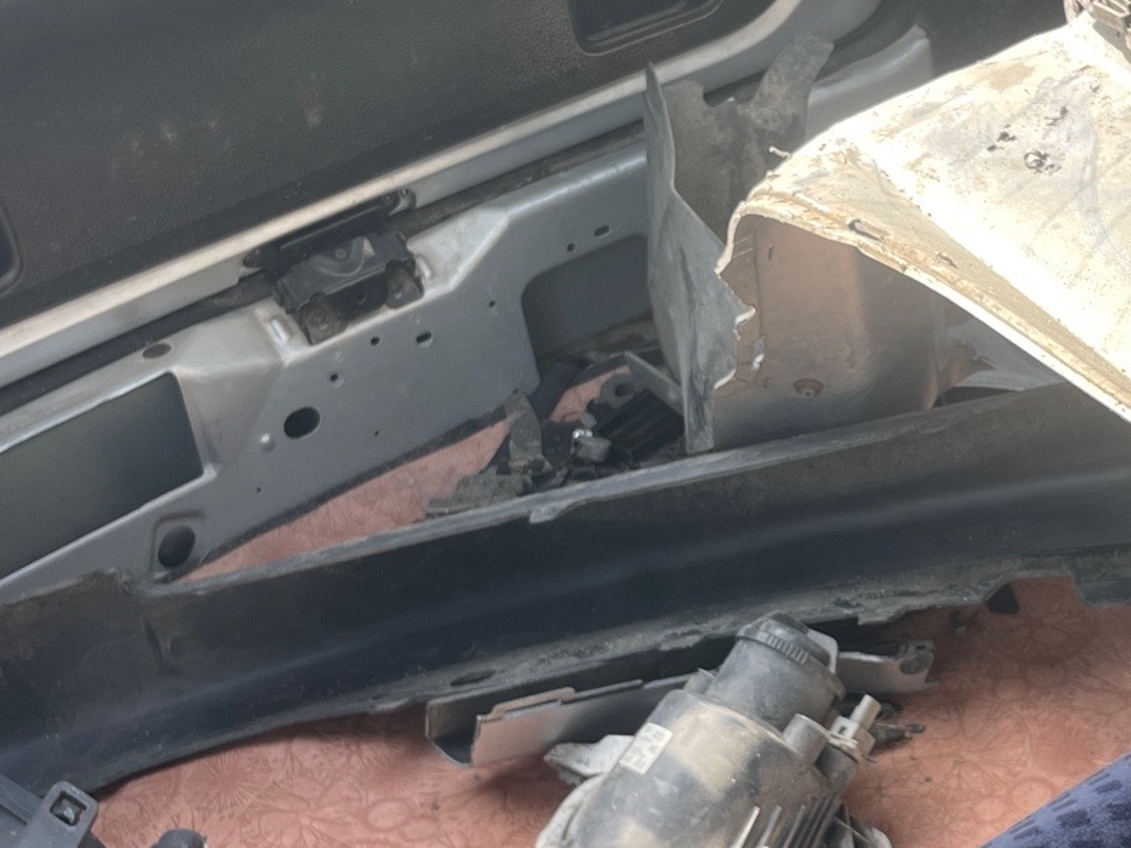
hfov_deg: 29.9
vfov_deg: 23.3
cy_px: 498
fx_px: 2058
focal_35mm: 63
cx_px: 925
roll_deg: +8.0
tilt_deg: -35.7
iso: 32
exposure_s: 1/138
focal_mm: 4.2
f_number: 1.6
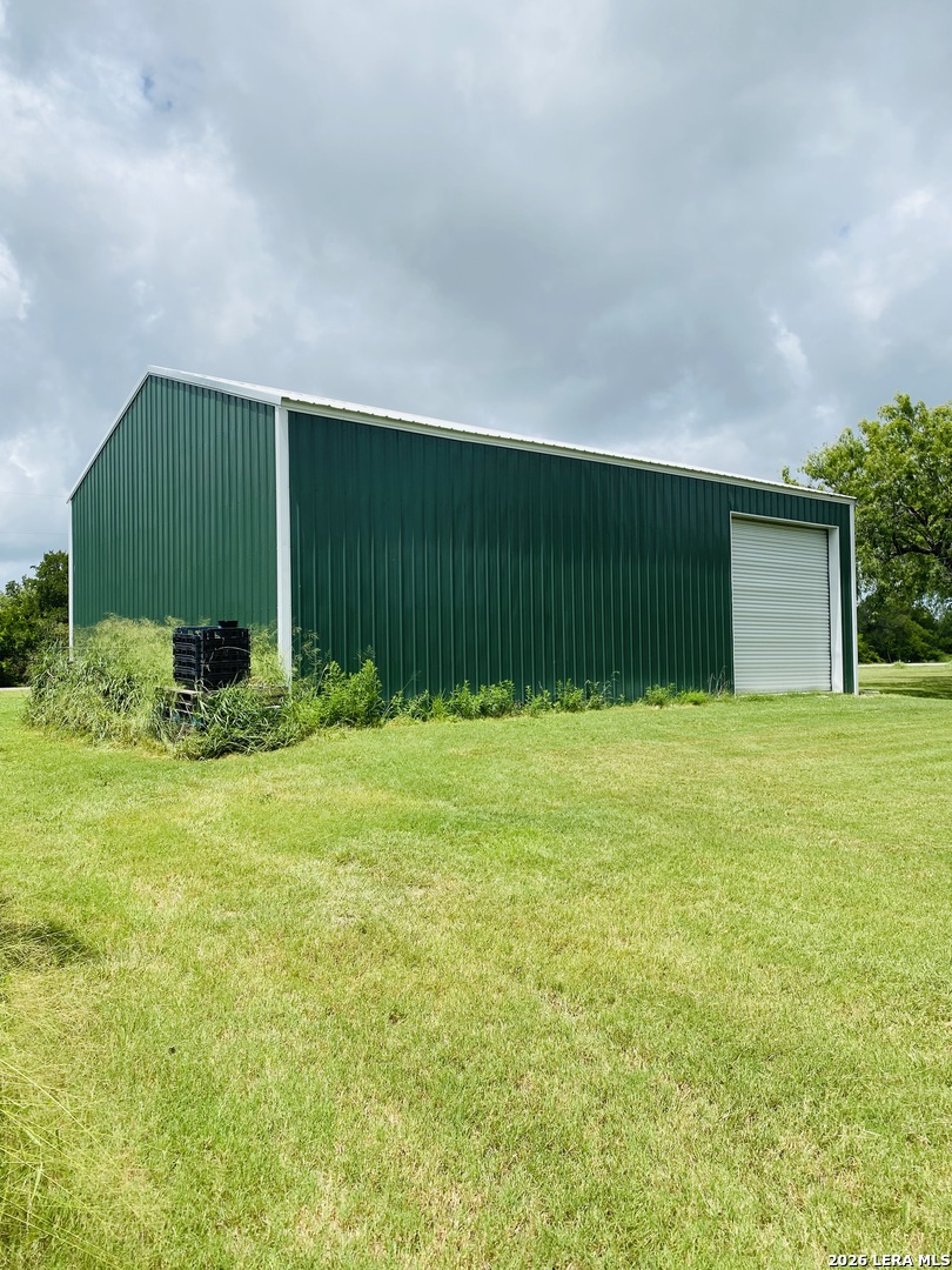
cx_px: 476
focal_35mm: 26
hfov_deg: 53.1
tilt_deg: +1.7
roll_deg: -0.1
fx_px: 953
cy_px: 635
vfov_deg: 67.3
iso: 32
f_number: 1.8
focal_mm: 4.25
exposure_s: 1/4608
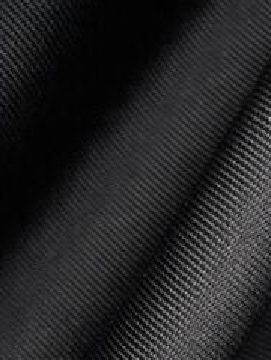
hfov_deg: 10.5
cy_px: 658
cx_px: 346
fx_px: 1447
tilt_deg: -88.1
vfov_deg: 12.8
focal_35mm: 139
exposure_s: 1/674
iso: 50
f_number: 1.5
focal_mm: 5.7
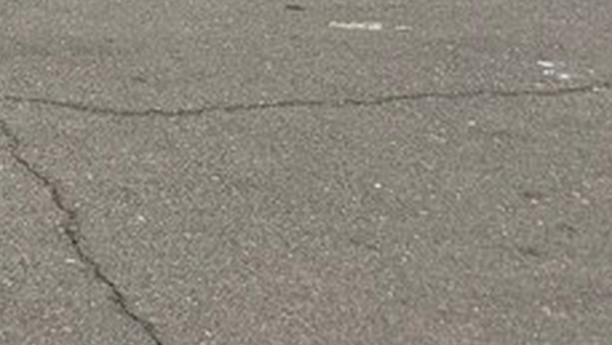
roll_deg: -0.1
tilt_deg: -1.3
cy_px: -551
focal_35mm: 117
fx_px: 1899
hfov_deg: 15.9
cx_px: -441
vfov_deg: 9.1
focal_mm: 6.76
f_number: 1.78
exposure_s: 1/5319
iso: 80
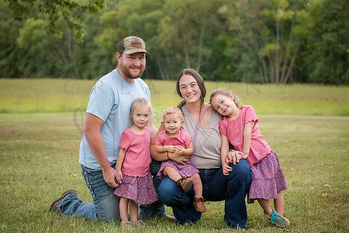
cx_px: 174
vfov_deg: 16.3
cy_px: 116
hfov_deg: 24.2
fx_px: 813
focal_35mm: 84
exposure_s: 1/500
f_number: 4.5
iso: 400
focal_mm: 80
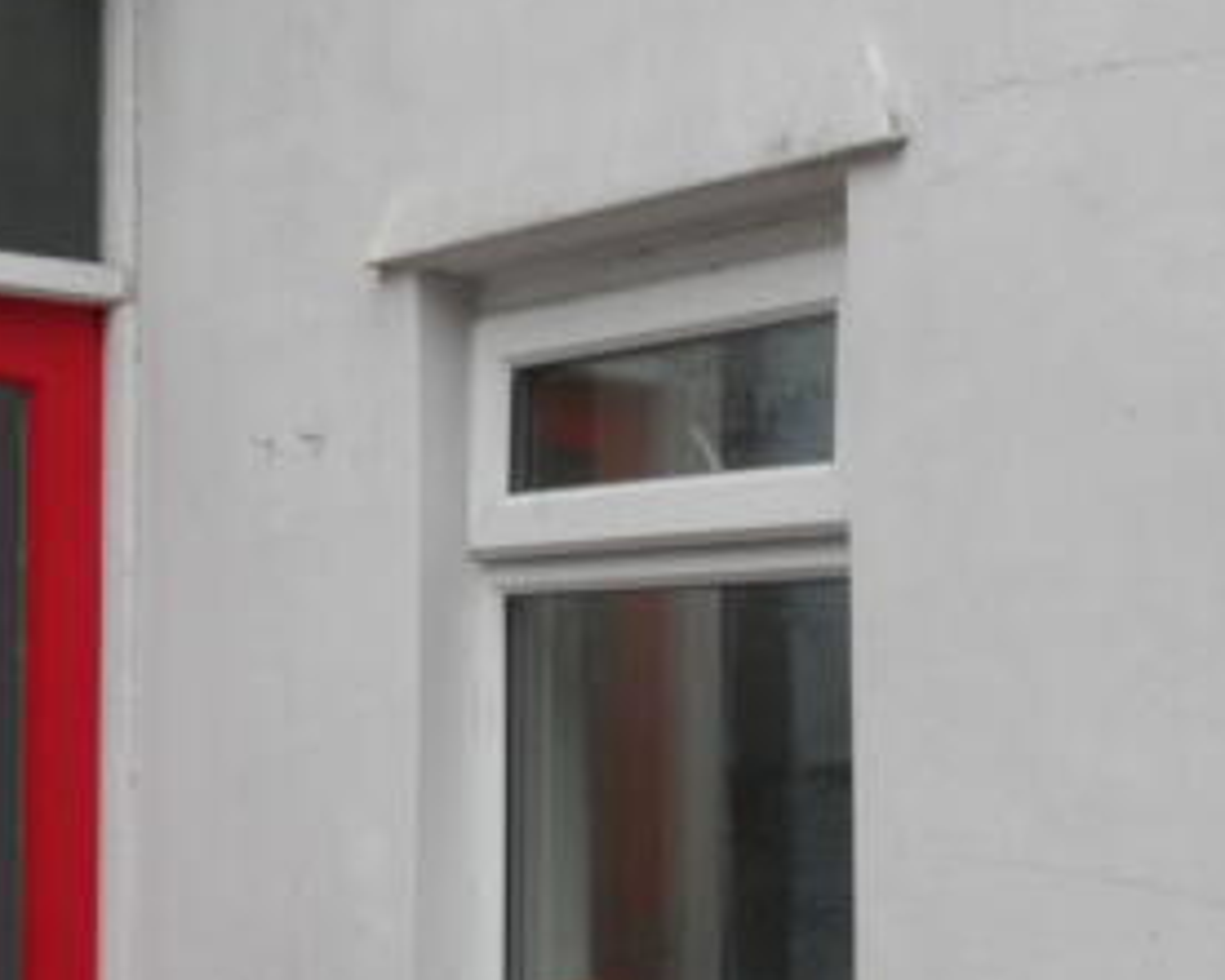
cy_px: 623
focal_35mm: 66
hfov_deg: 28.6
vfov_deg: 23.1
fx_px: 2394
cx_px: 761
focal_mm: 5.3
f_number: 3.4
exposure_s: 1/250
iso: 80
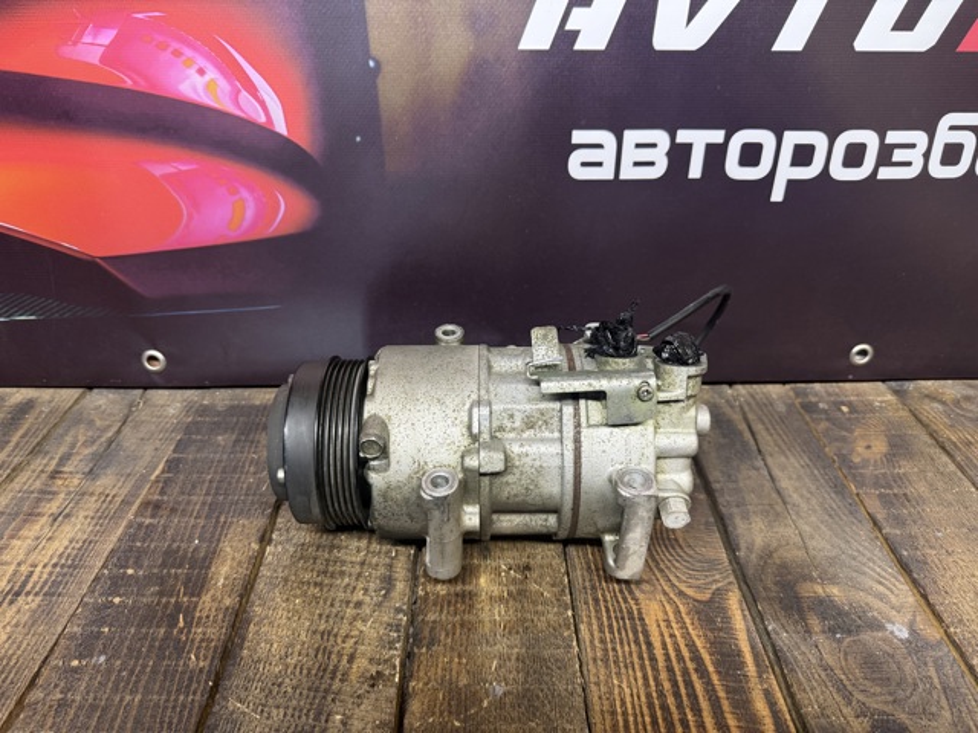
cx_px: 489
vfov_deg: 56.8
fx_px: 678
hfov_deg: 71.6
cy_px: 366
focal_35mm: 24
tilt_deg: -29.7
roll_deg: +0.3
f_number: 1.78
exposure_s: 1/50
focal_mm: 6.76
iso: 200
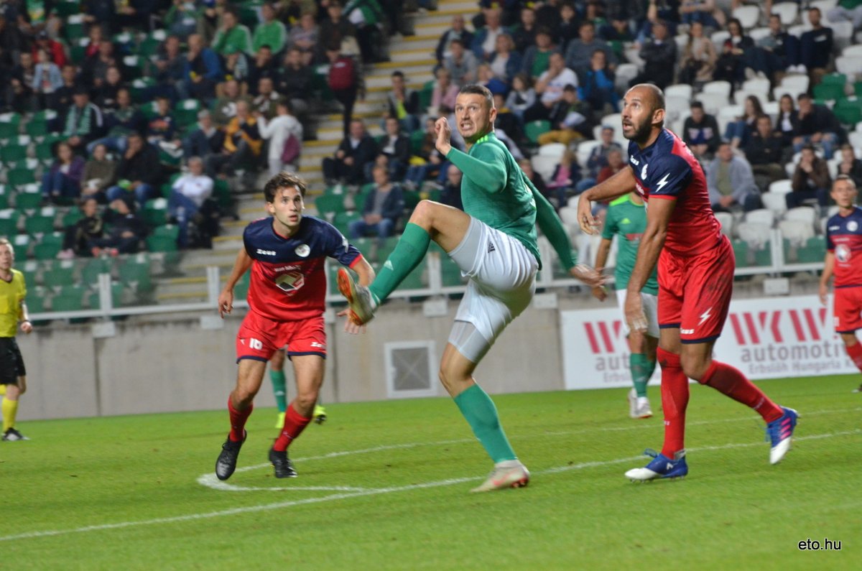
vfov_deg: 4.6
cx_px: 431
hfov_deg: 6.9
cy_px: 286
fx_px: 7169
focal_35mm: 300
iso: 1600
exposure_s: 1/200
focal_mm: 200
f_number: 5.3
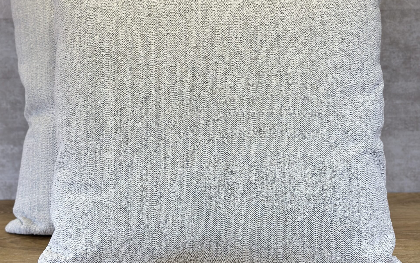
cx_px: 210
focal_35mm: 68
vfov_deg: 19.1
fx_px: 778
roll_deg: +1.4
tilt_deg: -13.8
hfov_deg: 30.2
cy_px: 117
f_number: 1.78
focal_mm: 6.86
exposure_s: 1/226
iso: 80
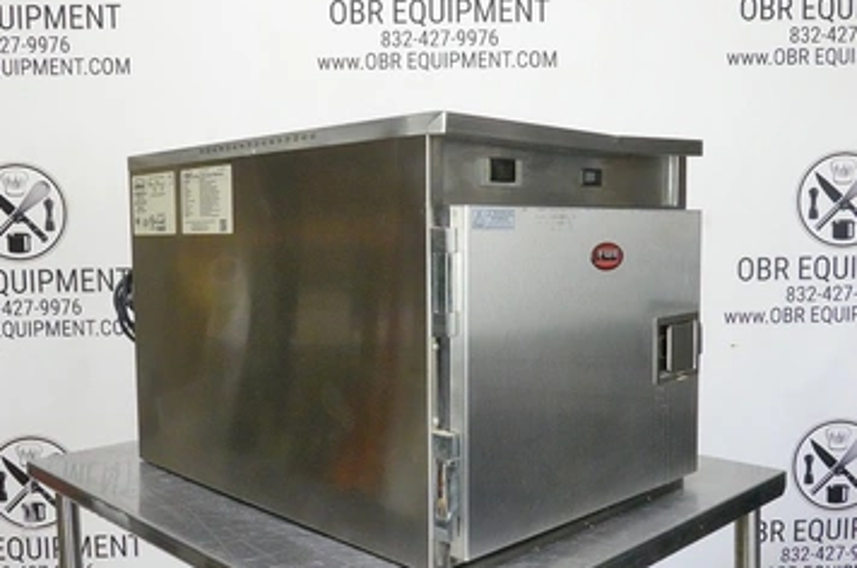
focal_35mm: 36
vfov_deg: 36.7
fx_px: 855
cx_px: 424
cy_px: 284
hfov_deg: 53.2
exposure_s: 1/40
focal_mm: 12.01
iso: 3200
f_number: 10
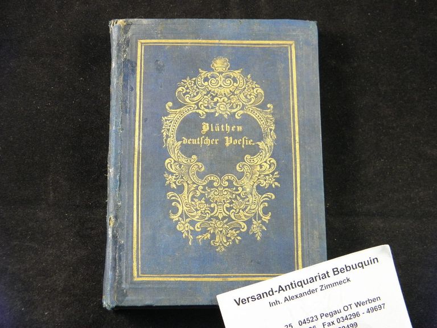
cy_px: 164
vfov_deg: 24.8
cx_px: 218
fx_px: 745
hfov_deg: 32.7
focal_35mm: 59
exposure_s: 1/15
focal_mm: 10.6
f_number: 4.1
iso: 200
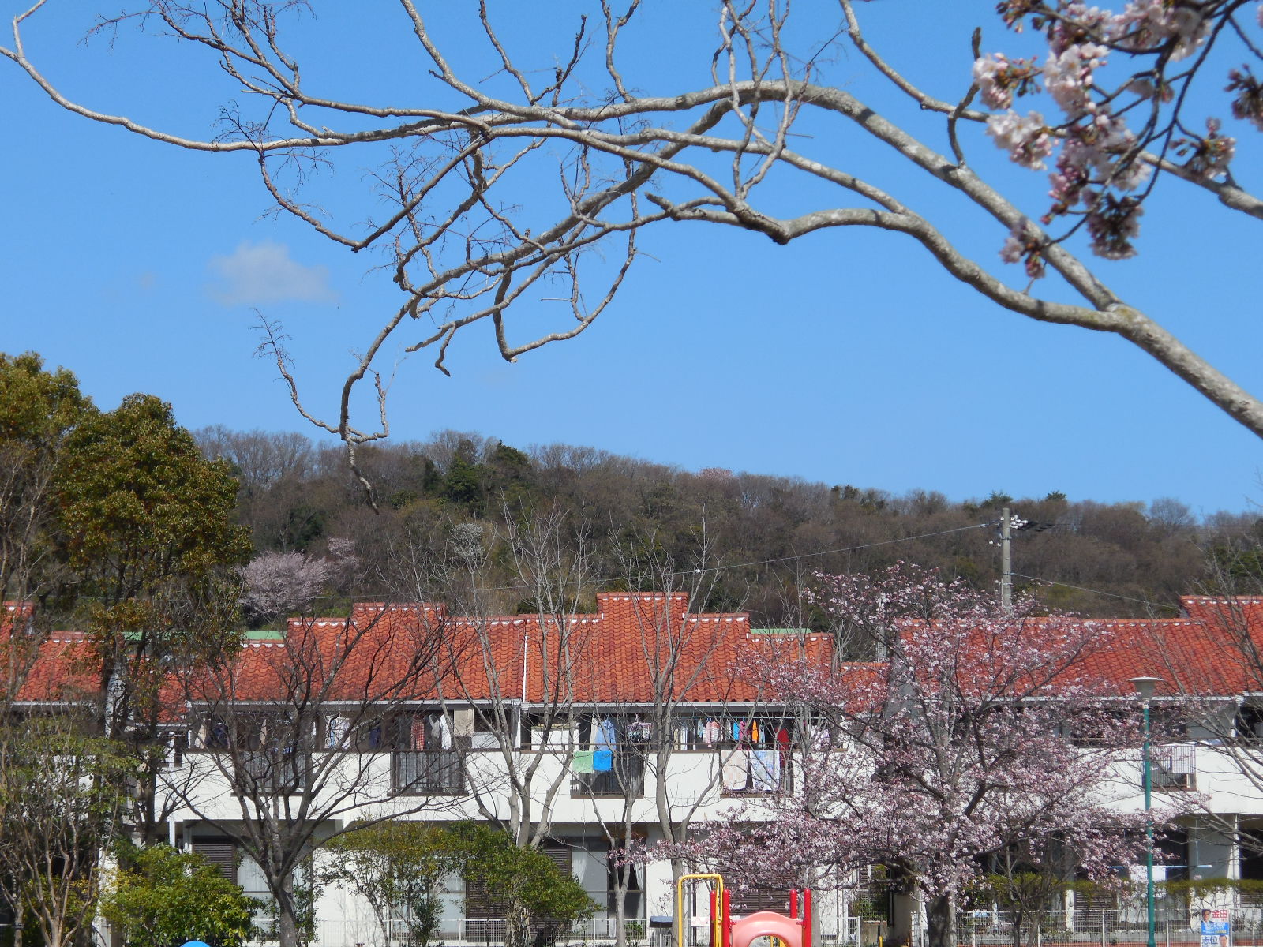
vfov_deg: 15.9
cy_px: 474
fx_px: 3393
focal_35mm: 93
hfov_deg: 21.1
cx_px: 632
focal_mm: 16.5
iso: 125
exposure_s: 1/1250
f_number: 4.6
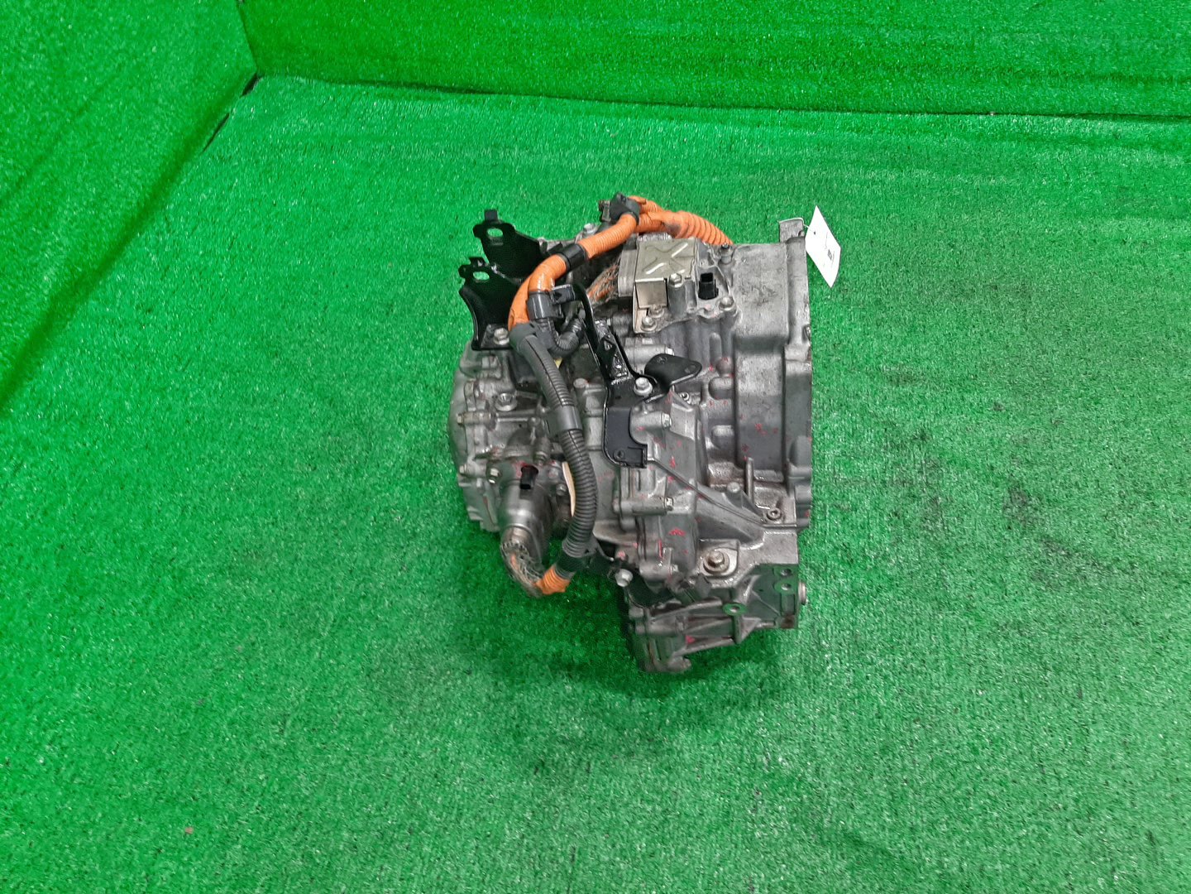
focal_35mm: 26
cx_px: 596
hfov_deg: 67.3
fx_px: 895
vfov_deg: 53.1
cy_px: 447
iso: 113
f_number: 1.7
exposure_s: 1/50
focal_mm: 3.93
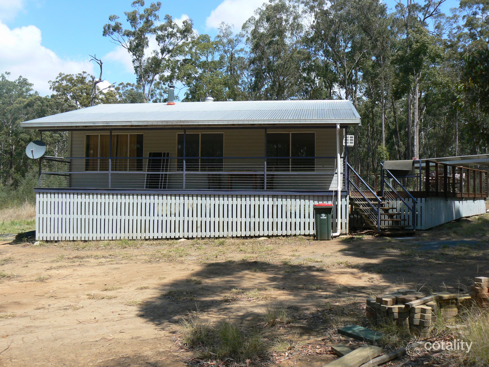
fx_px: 509
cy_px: 184
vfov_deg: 39.7
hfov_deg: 51.4
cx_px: 244
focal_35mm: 36
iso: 80
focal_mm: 6
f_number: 5.6
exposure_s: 1/400
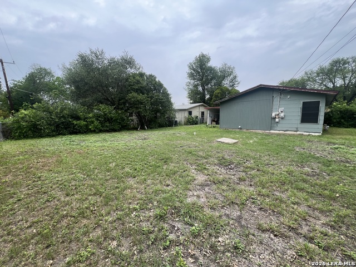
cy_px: 134
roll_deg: +0.2
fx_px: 134
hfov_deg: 106.2
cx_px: 178
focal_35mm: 13
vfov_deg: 89.9
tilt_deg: -6.6
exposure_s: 1/769
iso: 32
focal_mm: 1.57
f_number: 1.8
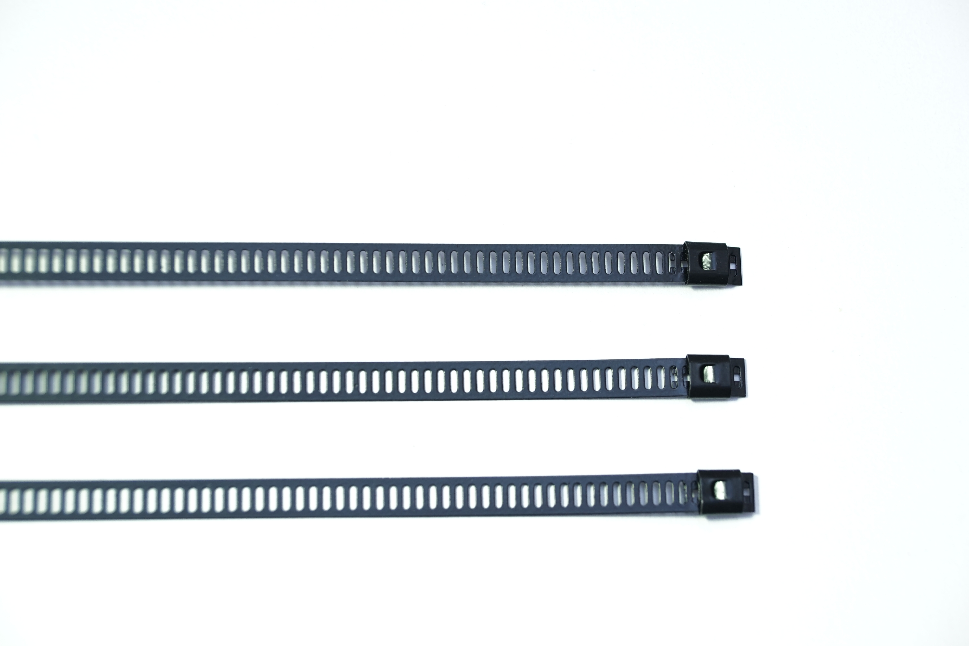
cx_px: 484
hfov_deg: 18.2
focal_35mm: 112
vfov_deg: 12.2
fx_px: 3028
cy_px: 323
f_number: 5.6
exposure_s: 1/125
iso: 400
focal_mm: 75
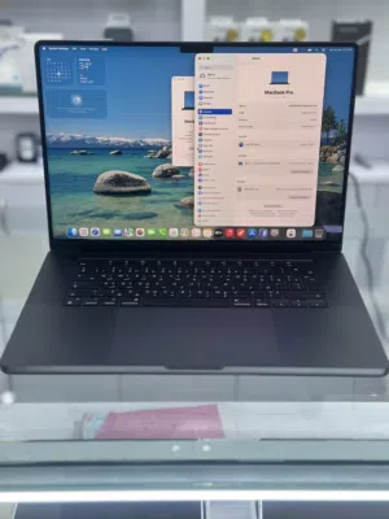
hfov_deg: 30.3
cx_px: 194
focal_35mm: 48
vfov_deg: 39.7
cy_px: 260
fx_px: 719
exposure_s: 1/332
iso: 80
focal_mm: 6.86
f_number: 1.78
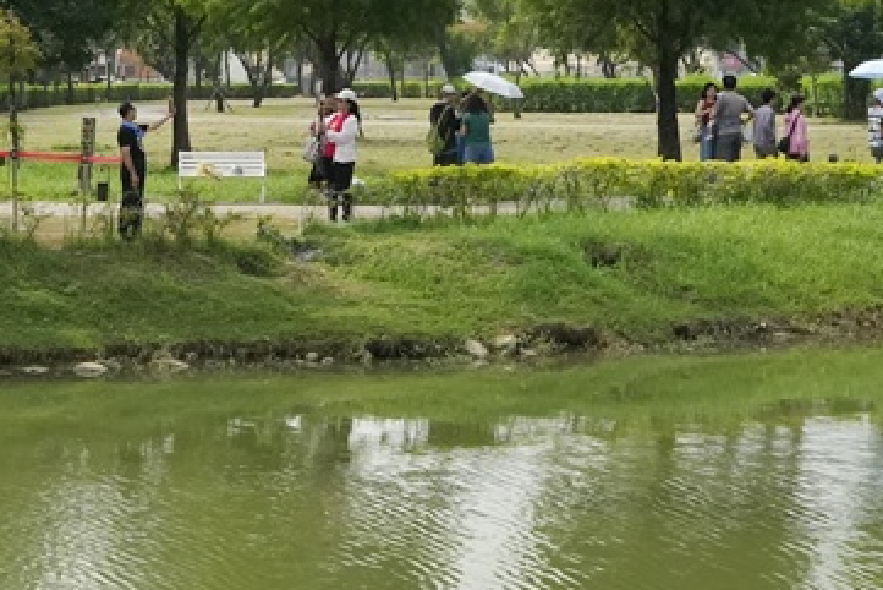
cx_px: 132
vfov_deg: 13.2
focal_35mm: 102
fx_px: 2503
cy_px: -21
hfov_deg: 19.7
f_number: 7.1
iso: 3200
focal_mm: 24
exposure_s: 1/8000
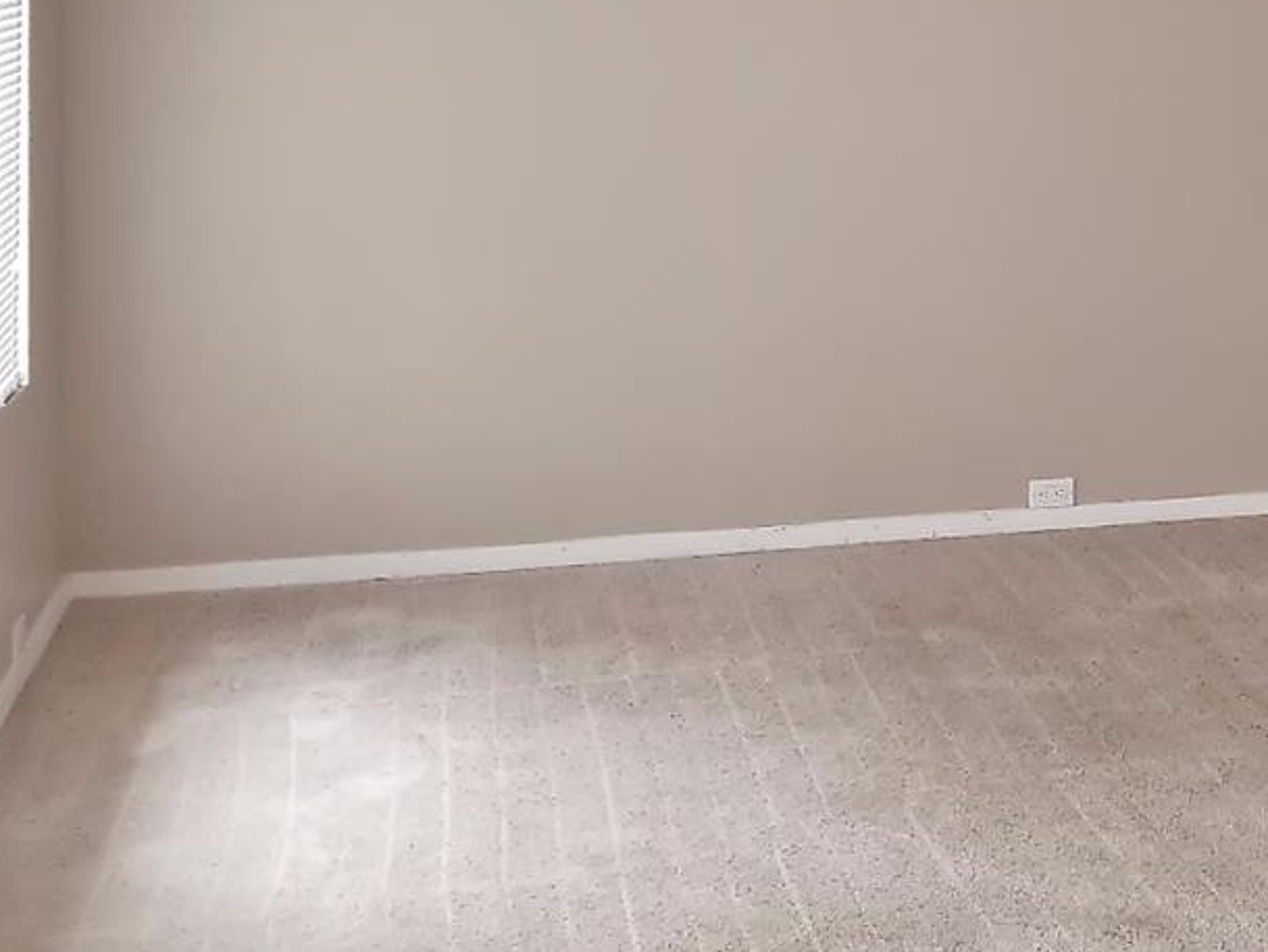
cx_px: 1247
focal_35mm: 64
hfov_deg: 28.5
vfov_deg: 22.5
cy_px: 146
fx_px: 2345
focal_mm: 4.25
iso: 200
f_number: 1.7
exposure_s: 1/40
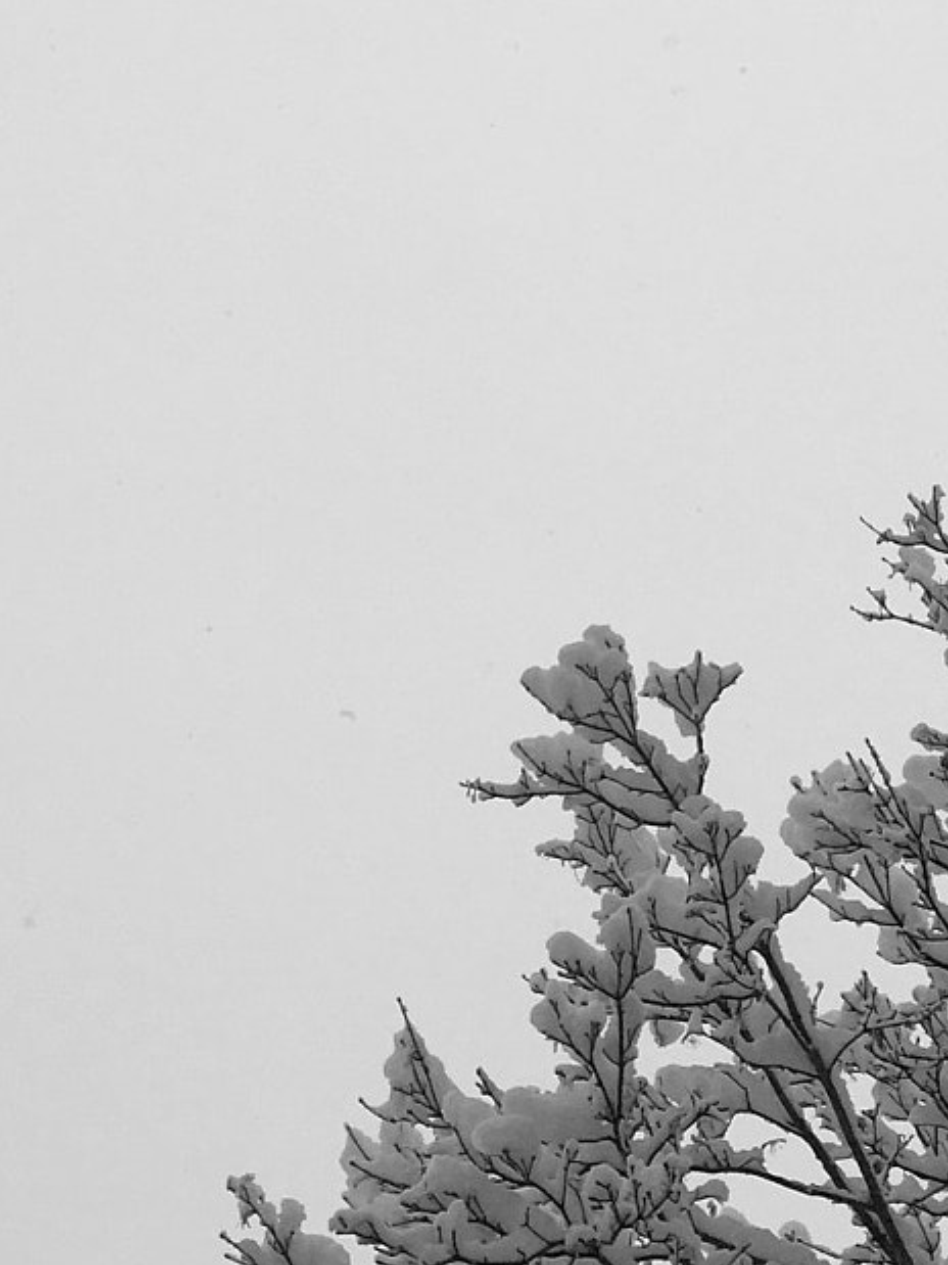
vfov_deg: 24.8
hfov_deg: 19.3
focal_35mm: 75
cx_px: 834
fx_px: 2740
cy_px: 8
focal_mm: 4.15
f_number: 2.2
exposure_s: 1/527
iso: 25
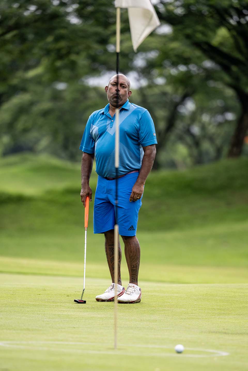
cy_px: 186
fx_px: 2067
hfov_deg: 6.9
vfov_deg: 10.3
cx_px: 124
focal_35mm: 200
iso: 360
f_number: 2.8
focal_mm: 200
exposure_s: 1/2500
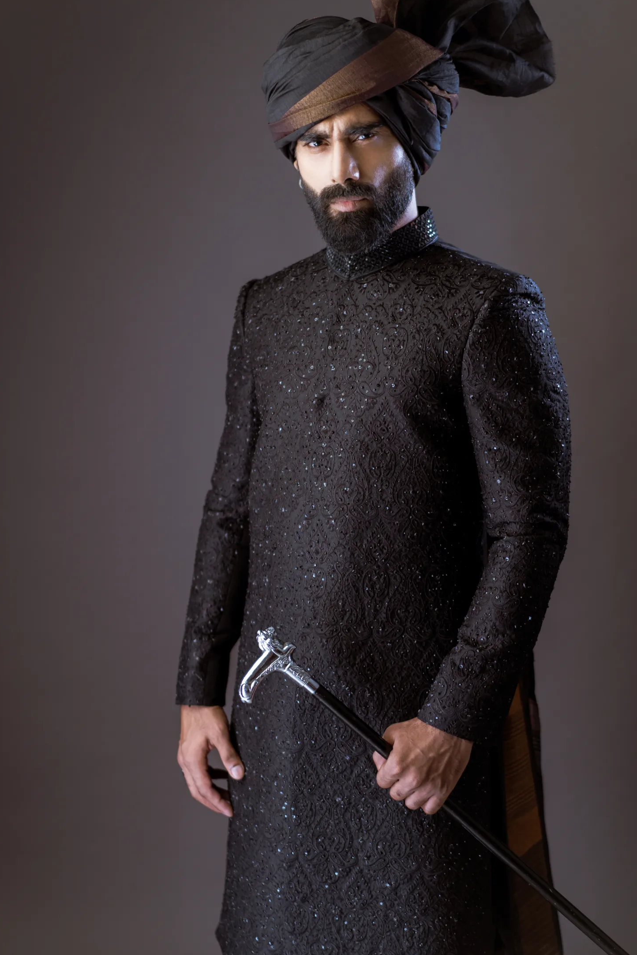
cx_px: 337
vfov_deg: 31.0
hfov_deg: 20.9
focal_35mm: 65
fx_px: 1725
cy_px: 484
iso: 125
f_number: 1.8
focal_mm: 55
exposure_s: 1/160
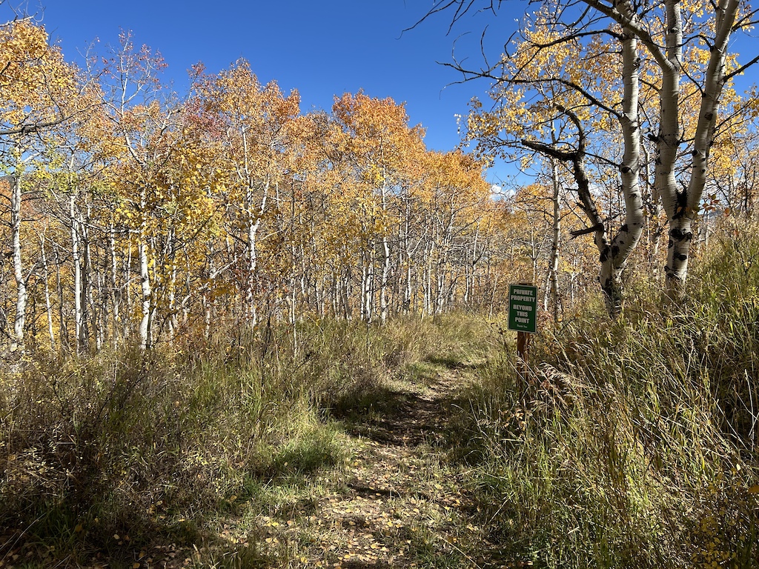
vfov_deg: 53.1
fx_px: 570
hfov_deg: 67.3
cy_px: 284
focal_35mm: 26
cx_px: 380
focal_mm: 5.7
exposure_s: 1/2353
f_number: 1.5
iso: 50
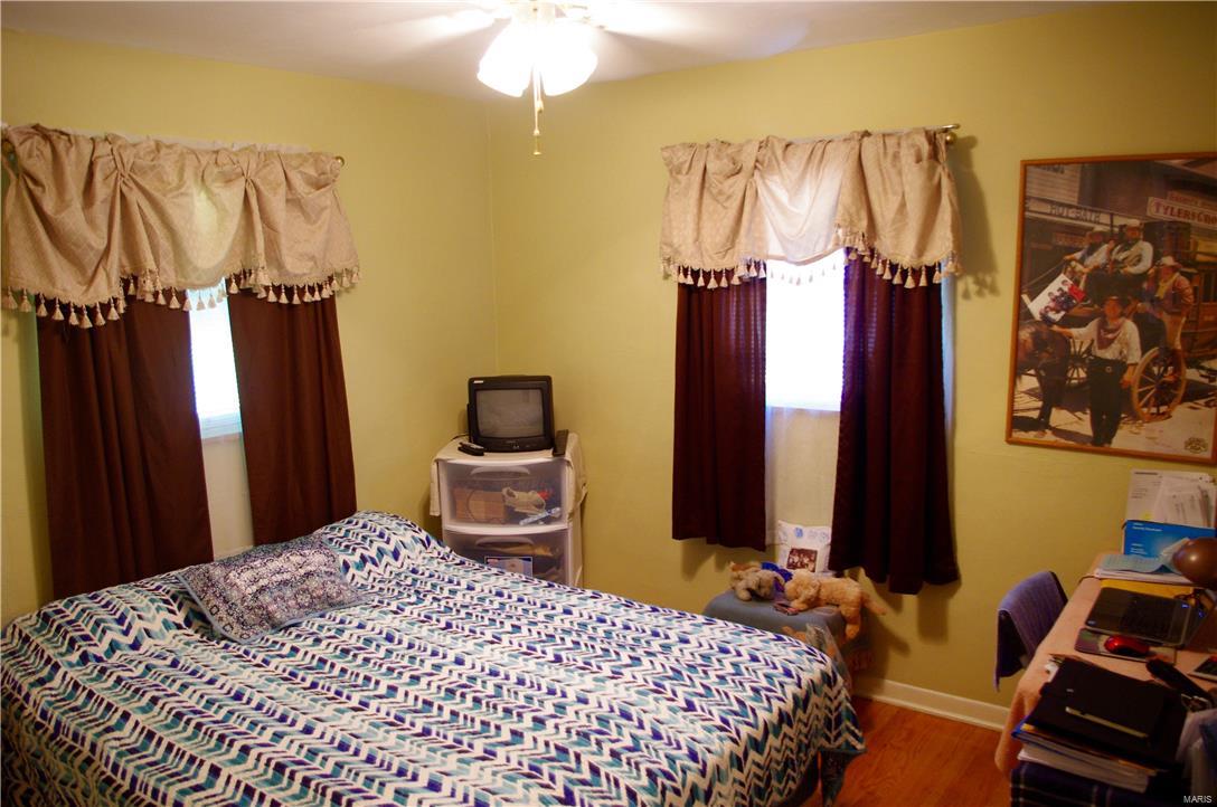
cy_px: 404
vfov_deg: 47.8
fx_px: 911
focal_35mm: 27
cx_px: 608
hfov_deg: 67.5
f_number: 3.5
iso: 800
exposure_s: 1/25
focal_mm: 18
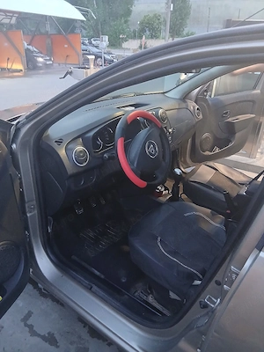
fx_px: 264
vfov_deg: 67.3
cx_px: 132
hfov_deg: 53.1
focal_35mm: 26
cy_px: 176
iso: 500
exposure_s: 1/25.1
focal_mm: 3.98
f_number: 1.8
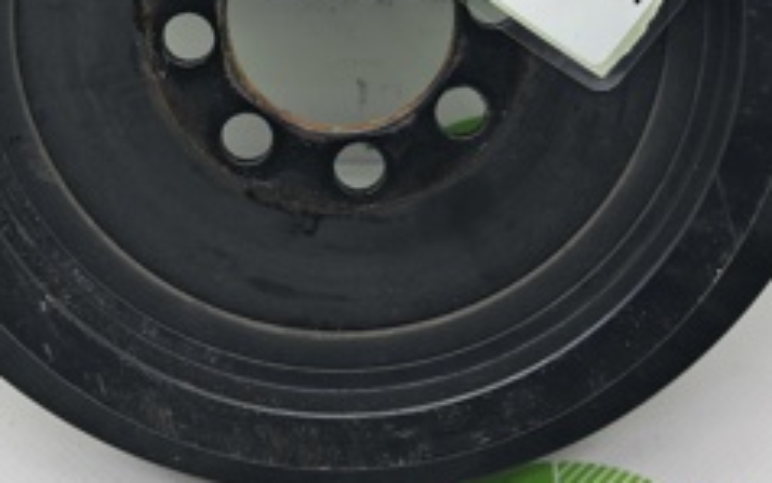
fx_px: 1621
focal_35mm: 77
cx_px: 341
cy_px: -99
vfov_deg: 16.3
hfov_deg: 26.8
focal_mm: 4
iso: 50
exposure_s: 1/60
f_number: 1.8
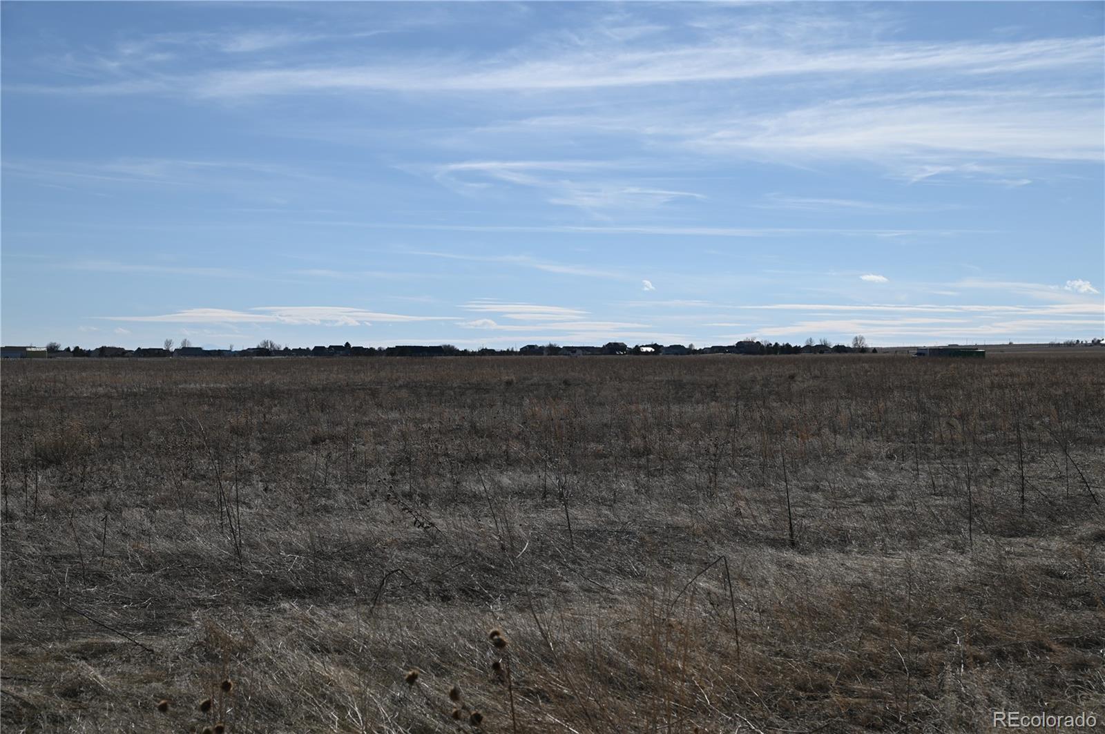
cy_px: 367
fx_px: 1778
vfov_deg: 23.3
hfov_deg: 34.5
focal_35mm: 58
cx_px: 552
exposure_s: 1/1000
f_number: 8
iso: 100
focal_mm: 58
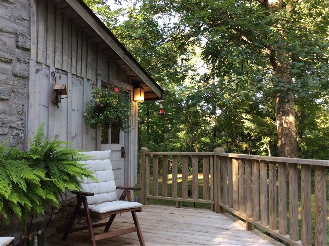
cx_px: 164
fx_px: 304
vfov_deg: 44.0
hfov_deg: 56.9
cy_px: 123
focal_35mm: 32
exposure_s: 1/120
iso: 50
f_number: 2.4
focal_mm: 3.3
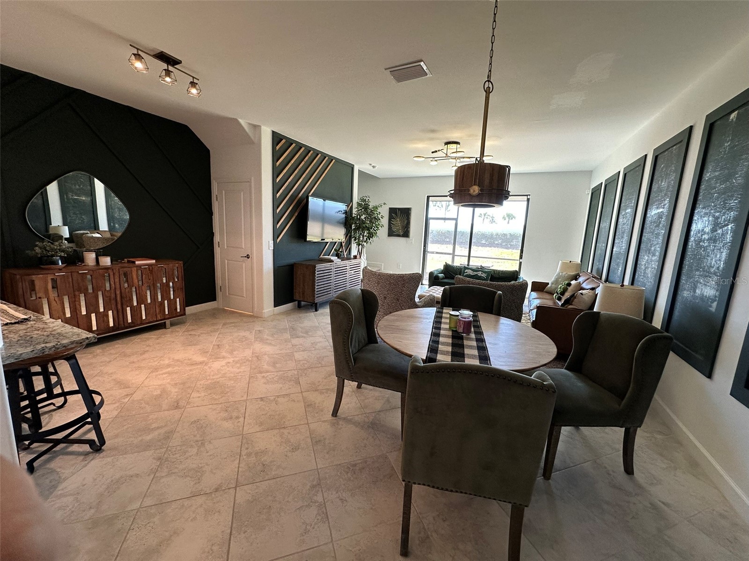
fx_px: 303
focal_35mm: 14
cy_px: 280
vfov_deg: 85.7
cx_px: 374
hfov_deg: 102.1
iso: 160
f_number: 2.2
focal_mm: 2.22
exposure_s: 1/120
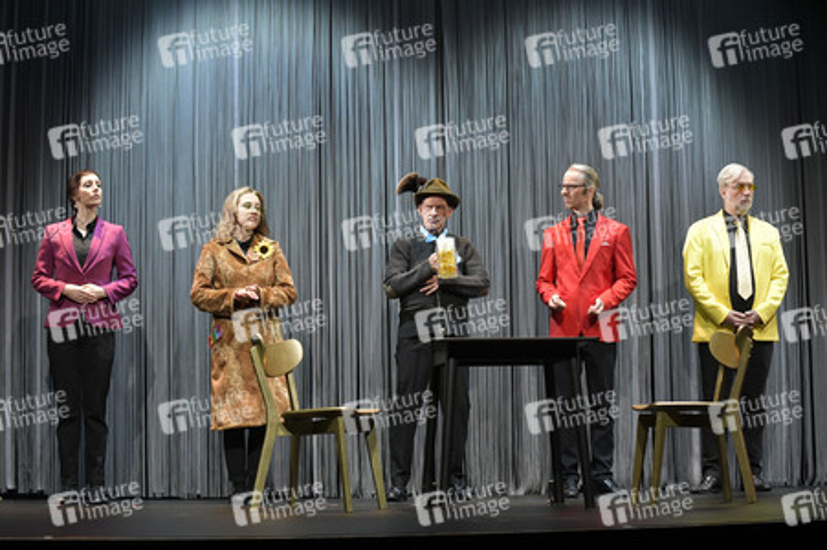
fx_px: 1607
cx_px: 414
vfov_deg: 19.4
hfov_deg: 28.9
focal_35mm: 70
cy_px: 275
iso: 2500
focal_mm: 70
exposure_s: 1/160
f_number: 6.3
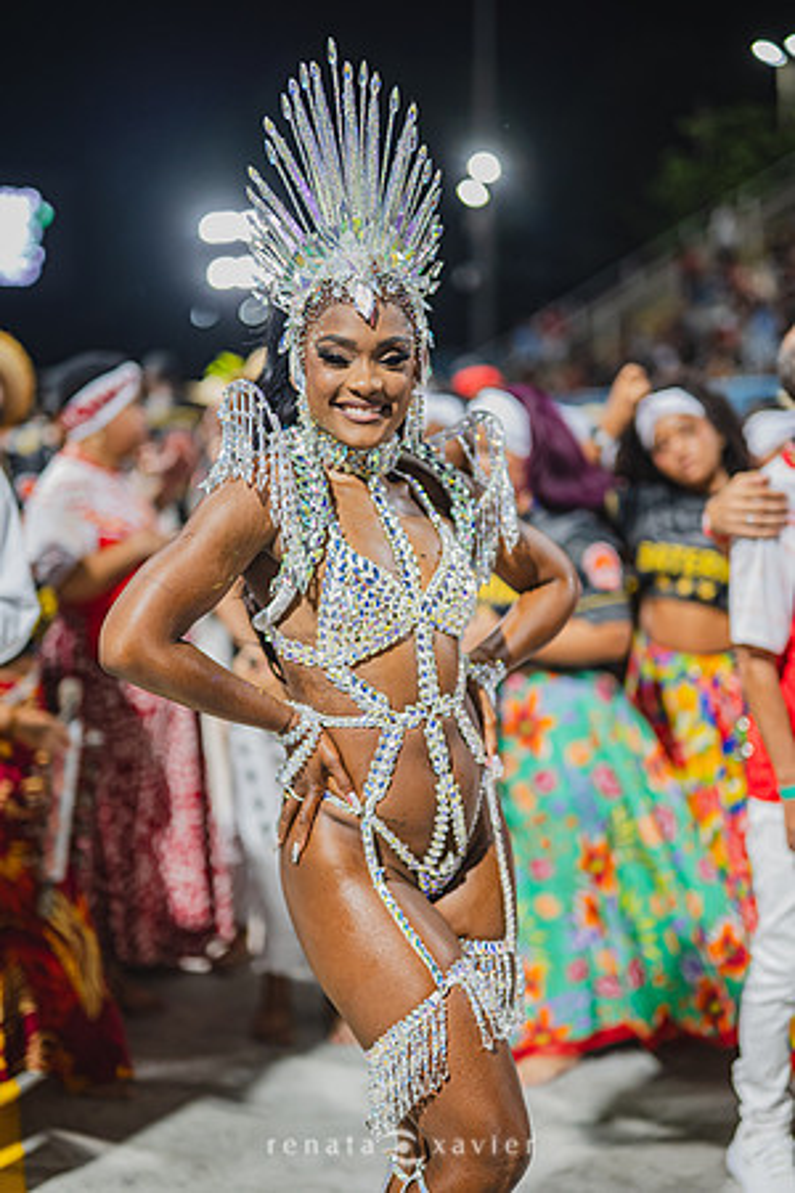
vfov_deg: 39.6
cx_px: 398
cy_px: 596
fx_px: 1656
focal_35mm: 50
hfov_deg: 27.0
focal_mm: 50
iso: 1600
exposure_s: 1/1000
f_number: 1.2
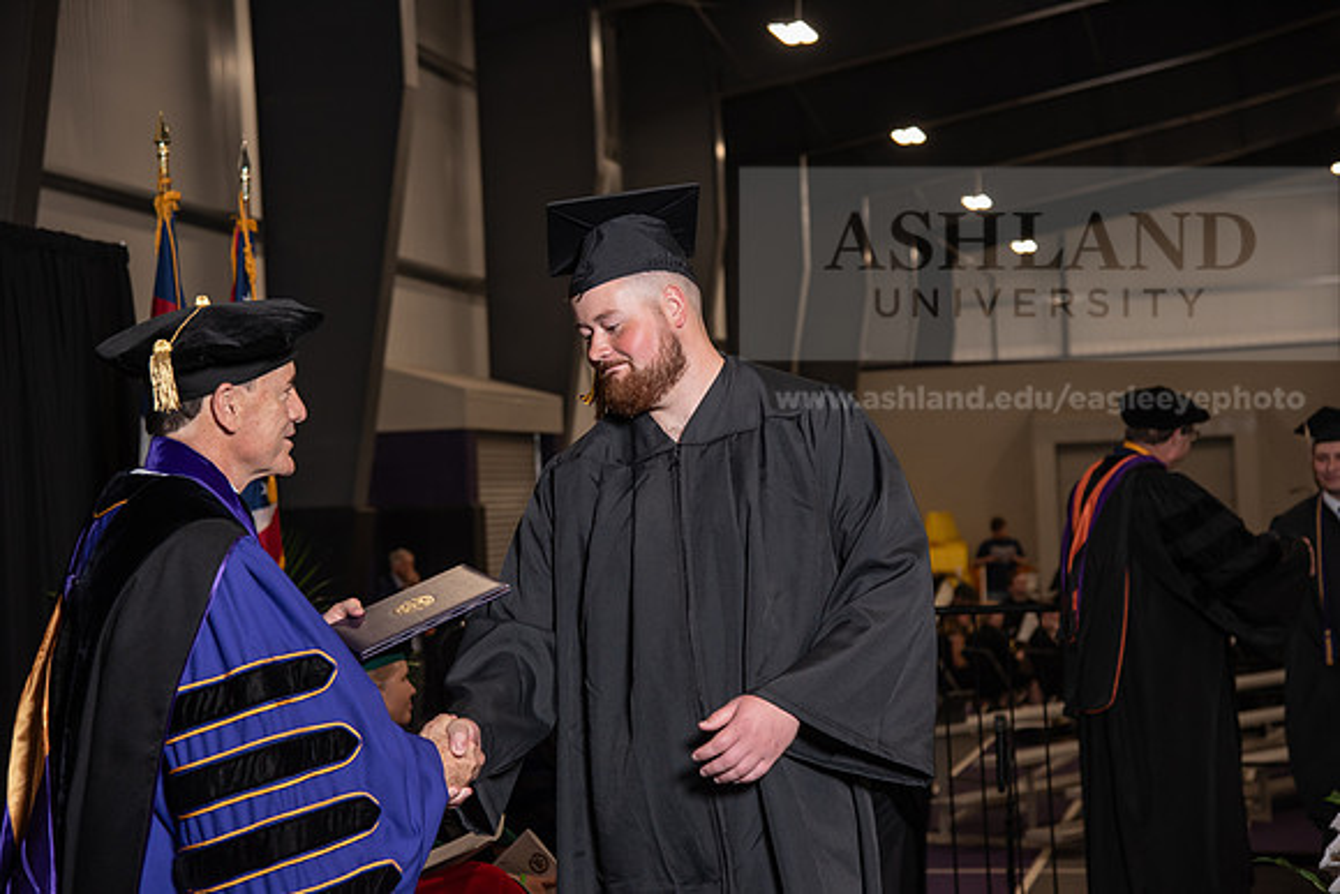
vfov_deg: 17.5
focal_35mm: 78
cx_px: 670
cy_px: 447
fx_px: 2904
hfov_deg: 26.0
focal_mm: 78
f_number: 5
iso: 1000
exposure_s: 1/200
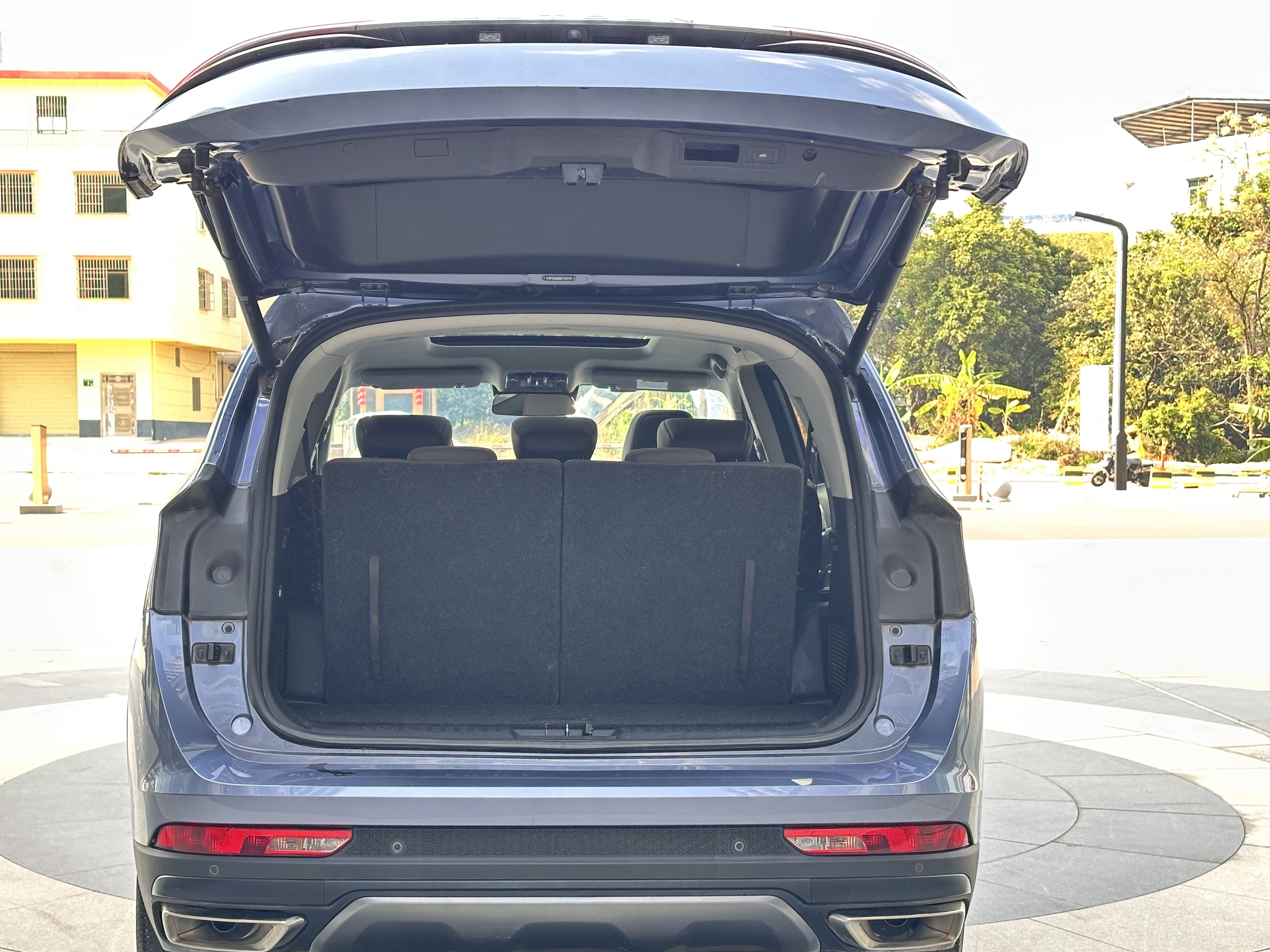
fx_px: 1981
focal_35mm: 54
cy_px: 517
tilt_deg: -2.2
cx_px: 573
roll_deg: +0.8
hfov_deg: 35.5
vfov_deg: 27.0
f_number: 1.78
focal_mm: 6.86
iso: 80
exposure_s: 1/117
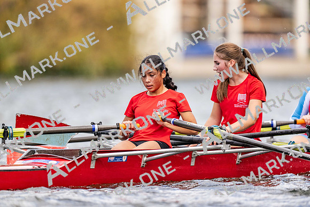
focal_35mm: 600
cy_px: 104
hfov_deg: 3.4
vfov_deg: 2.3
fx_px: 5170
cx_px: 155
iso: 560
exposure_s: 1/2500
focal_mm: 600
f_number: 4
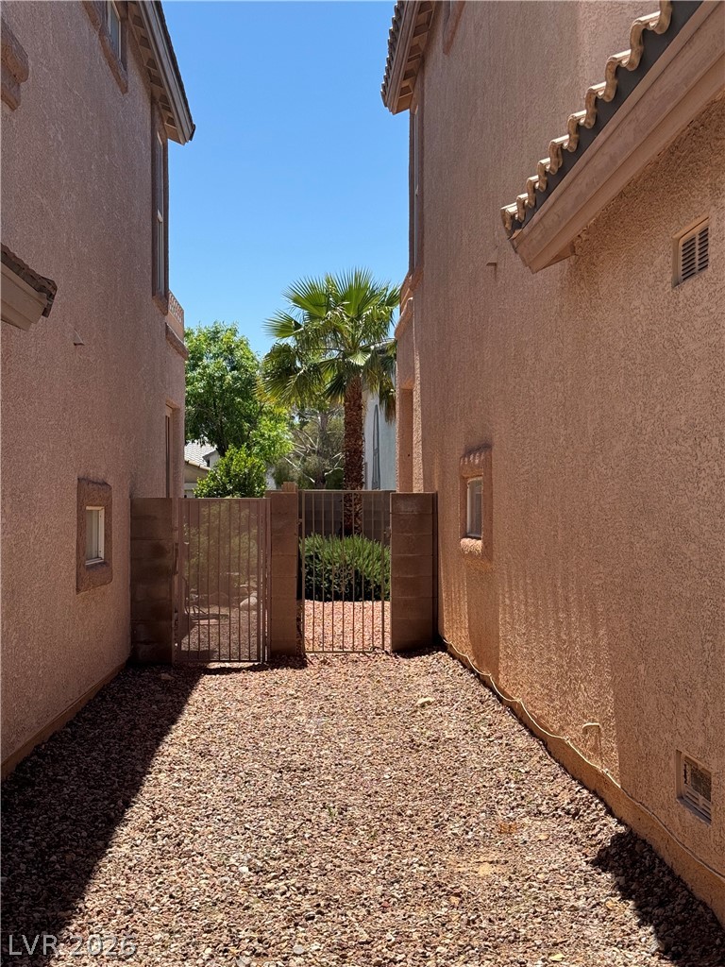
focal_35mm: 48
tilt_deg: +0.4
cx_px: 362
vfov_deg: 39.7
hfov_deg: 30.3
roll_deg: +0.5
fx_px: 1340
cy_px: 484
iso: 64
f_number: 1.78
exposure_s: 1/3425
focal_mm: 6.76
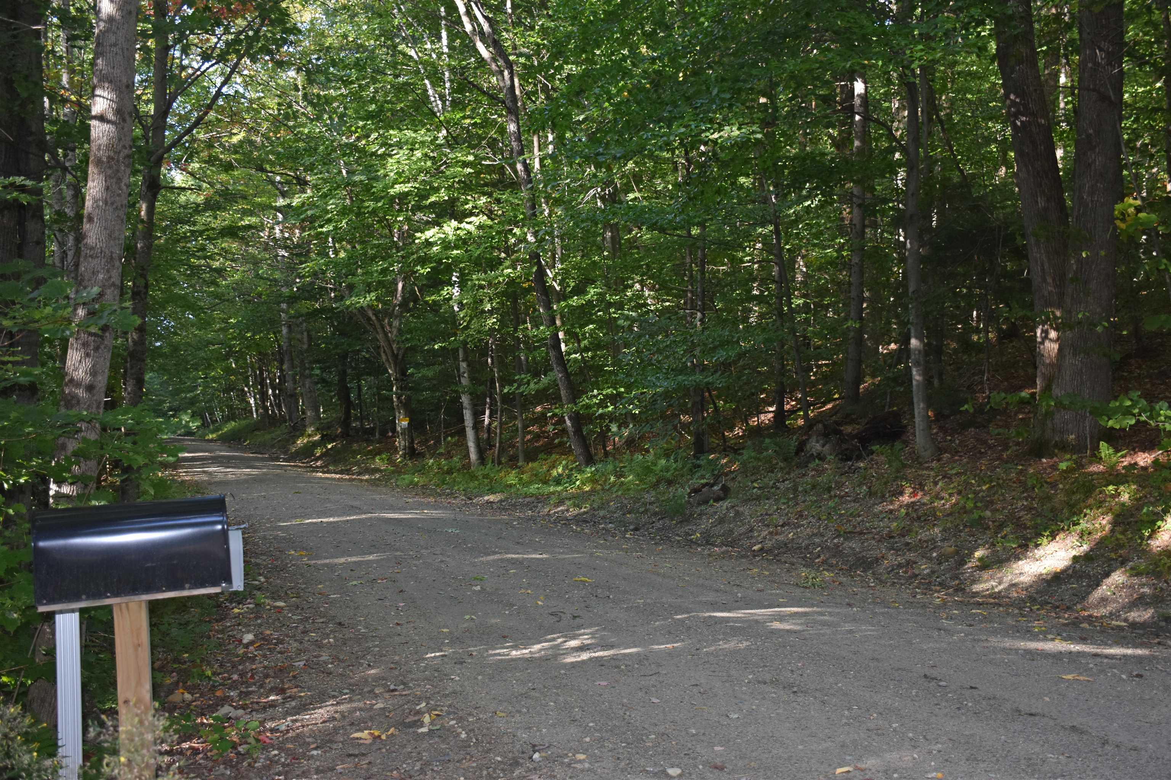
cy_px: 390
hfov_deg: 53.1
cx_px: 586
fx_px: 1171
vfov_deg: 36.9
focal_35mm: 36
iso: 450
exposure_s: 1/60
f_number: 3.8
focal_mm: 24
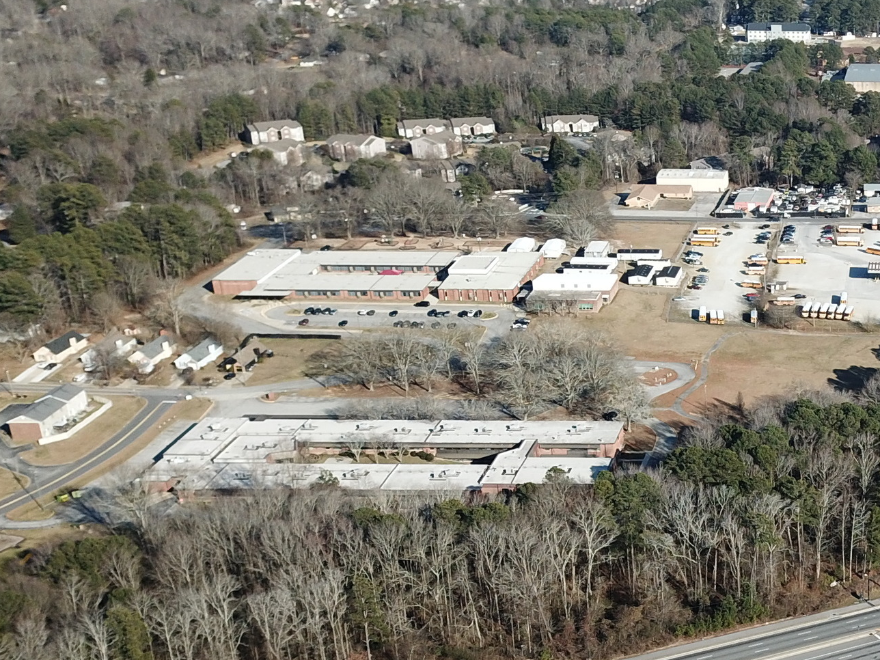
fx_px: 1576
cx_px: 992
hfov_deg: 28.1
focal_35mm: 62
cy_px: 539
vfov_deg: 23.3
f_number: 2.2
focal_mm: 4.73
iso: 100
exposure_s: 1/1156
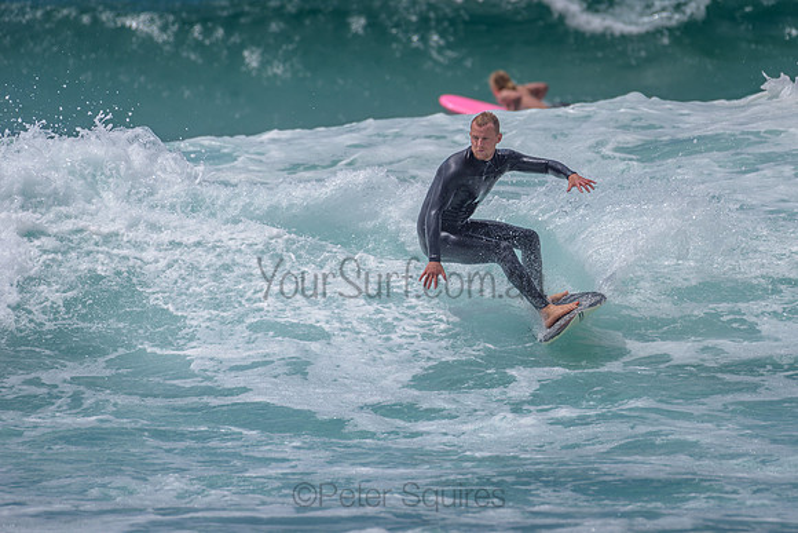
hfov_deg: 3.4
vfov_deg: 2.2
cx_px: 490
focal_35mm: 614
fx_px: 13619
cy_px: 236
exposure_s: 1/2000
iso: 72
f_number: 5.6
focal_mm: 500
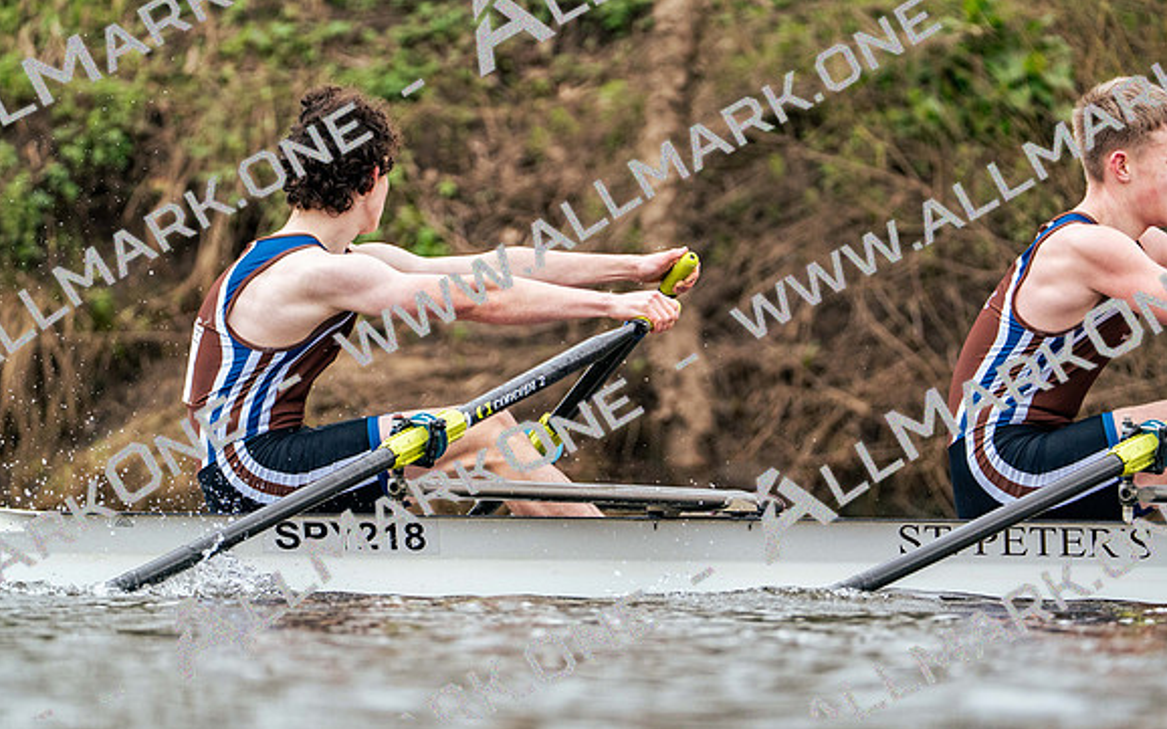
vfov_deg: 3.7
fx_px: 11288
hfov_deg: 5.9
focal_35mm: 355
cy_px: 373
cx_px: 584
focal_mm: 347
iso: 2500
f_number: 6.3
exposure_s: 1/2000
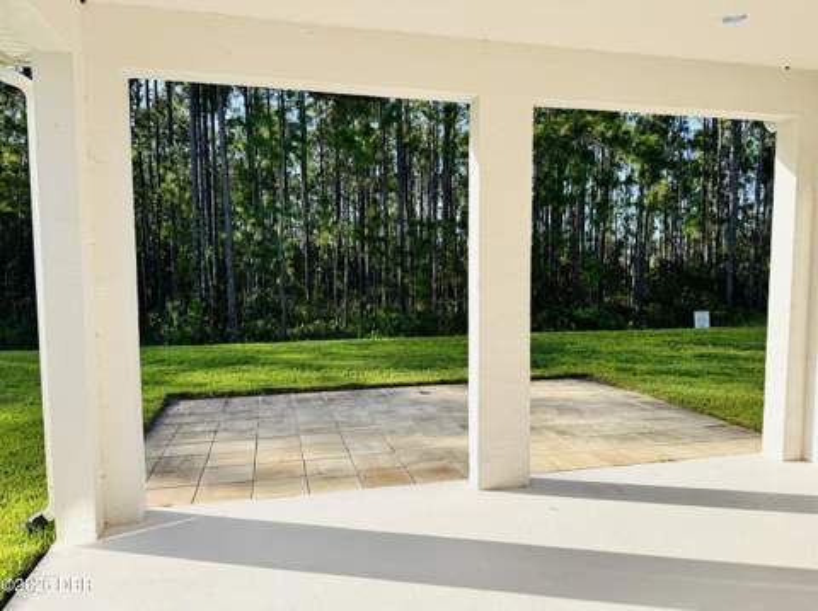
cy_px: 306
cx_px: 409
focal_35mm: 24
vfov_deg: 56.7
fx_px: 567
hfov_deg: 71.7
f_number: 1.78
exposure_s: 1/2174
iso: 80
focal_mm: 6.76
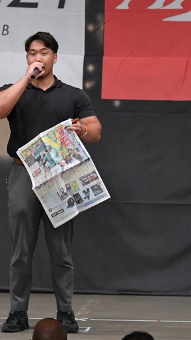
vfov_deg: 6.8
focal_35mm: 319
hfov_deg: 3.8
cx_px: 41
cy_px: 170
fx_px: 2873
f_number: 5.6
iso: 4000
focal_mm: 135
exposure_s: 1/400
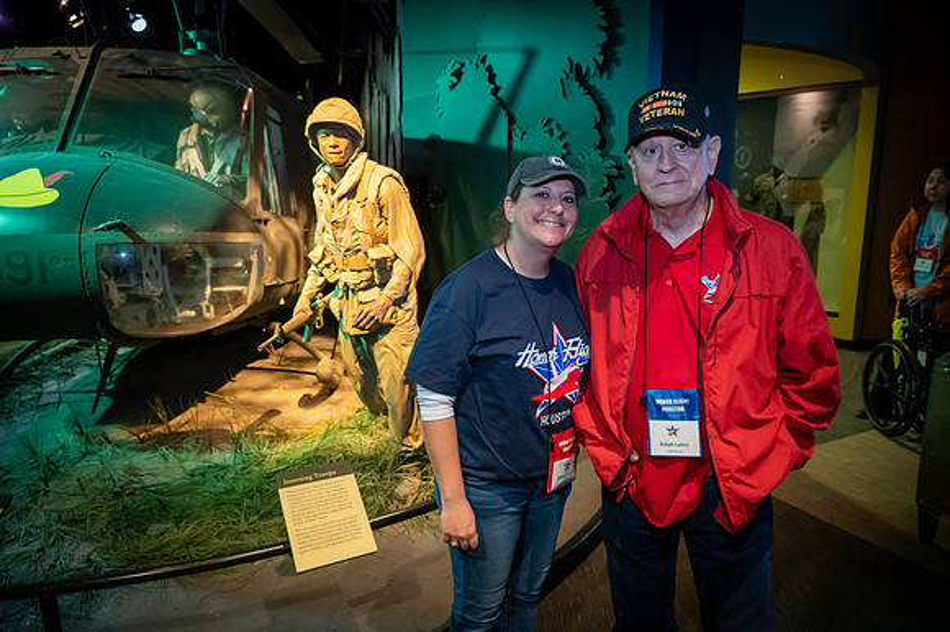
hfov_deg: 72.6
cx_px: 475
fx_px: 646
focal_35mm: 24
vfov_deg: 52.1
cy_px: 316
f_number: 5.6
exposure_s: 1/50
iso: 6400
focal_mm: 24.5
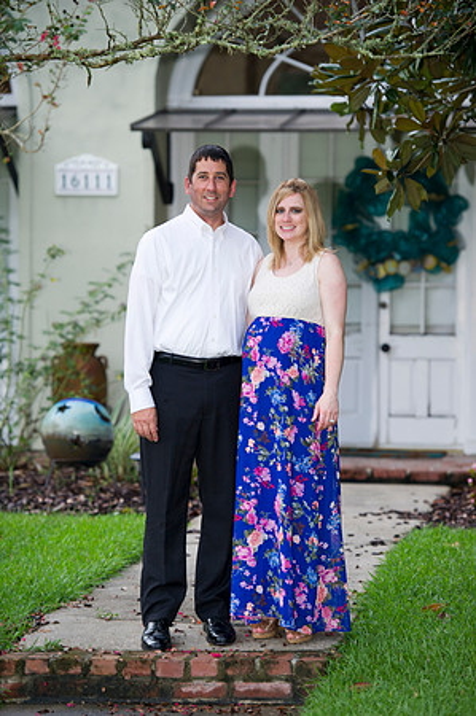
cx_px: 238
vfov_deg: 15.2
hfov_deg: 10.1
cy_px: 358
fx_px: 2683
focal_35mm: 135
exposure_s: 1/100
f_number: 2.8
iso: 640
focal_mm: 135
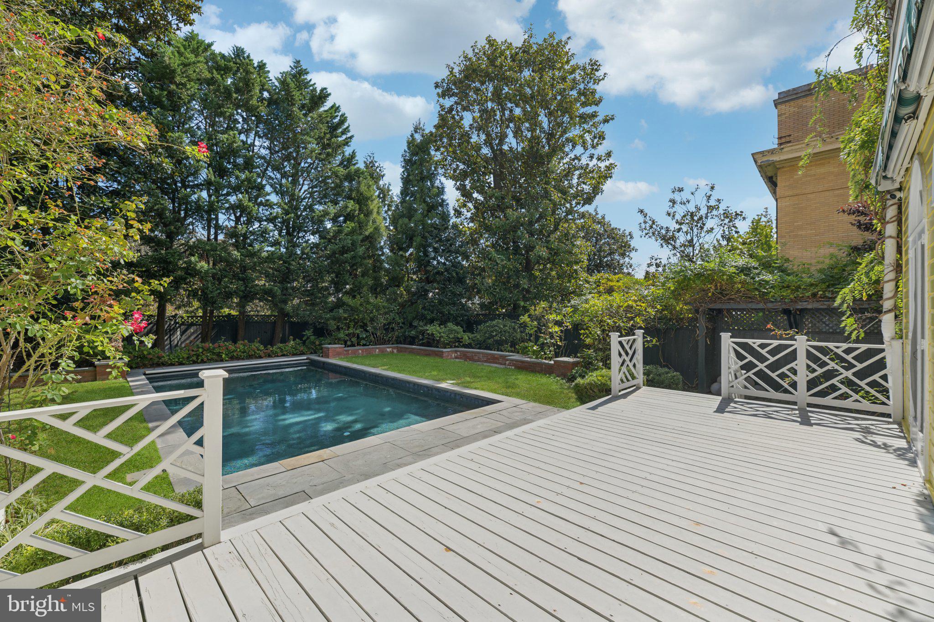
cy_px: 311
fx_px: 363
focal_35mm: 14
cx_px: 467
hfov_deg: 104.3
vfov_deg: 81.2
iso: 100
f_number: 8
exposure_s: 1/125
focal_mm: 14
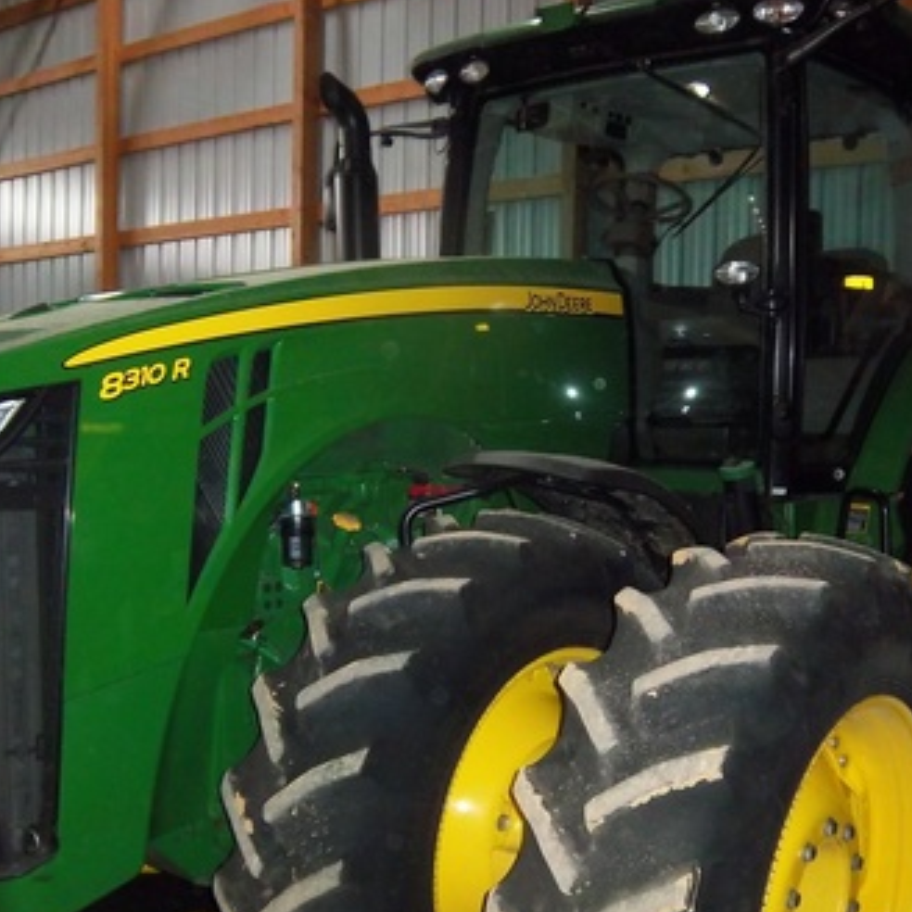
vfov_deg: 40.8
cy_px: 534
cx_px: 489
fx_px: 1222
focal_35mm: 41
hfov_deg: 40.9
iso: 400
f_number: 3.5
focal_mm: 5.05
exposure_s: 1/30
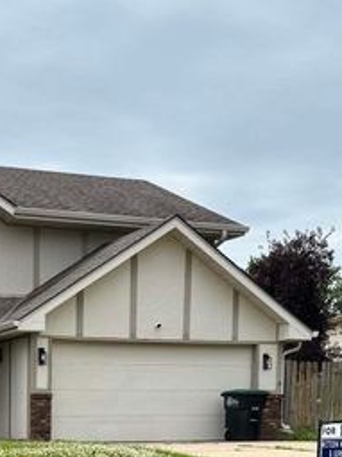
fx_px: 897
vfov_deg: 26.2
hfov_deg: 20.8
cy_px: 512
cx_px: -7
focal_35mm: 68
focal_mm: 5.96
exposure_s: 1/3311
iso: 50
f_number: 1.6
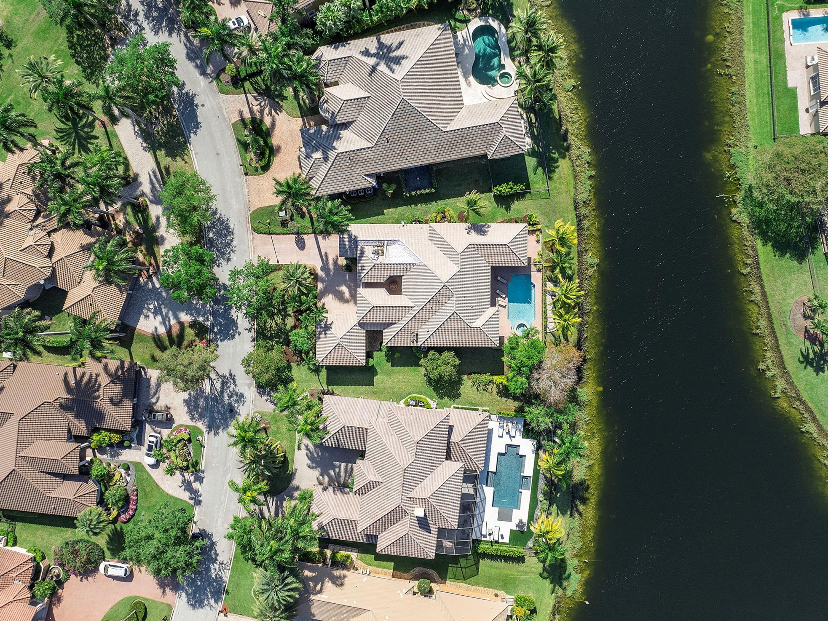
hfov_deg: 69.4
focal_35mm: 25
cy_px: 307
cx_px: 423
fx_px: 598
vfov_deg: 54.9
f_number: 2.8
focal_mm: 12.29
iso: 120
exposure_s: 1/1250
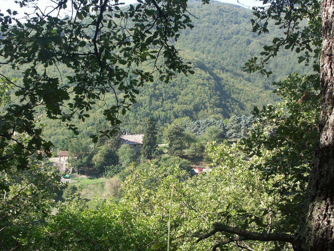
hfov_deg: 28.6
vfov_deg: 21.6
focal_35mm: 68
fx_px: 656
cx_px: 167
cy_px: 126
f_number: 6.3
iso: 64
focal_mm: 17.42
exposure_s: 1/100
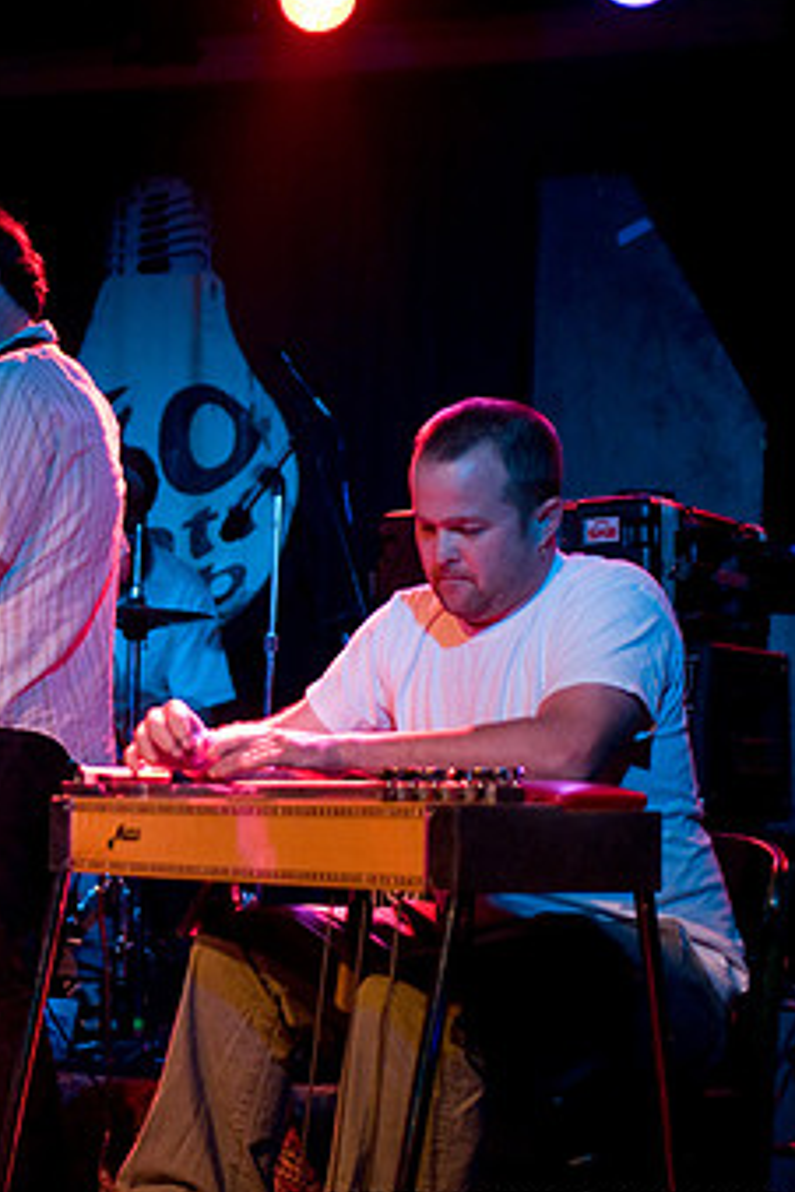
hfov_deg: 17.4
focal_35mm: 77
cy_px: 564
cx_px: 35
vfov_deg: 26.3
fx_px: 2550
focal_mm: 30
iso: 1000
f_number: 1.6
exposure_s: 1/160
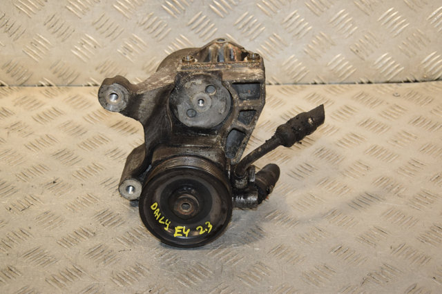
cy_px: 147
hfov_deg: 27.0
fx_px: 920
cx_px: 221
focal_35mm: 75
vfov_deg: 18.2
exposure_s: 1/200
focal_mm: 50
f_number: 6.3
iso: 800
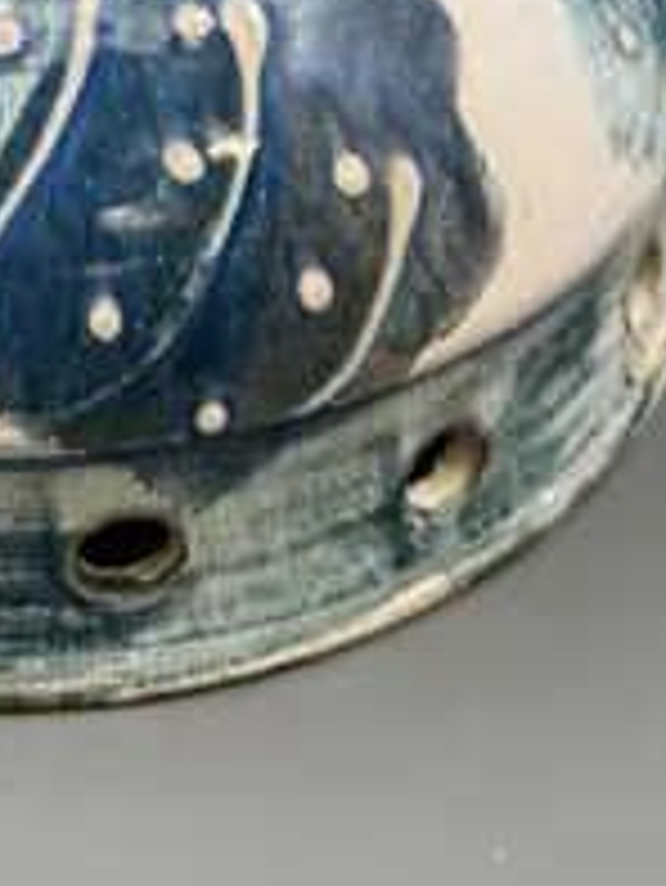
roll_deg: +2.5
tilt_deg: -29.9
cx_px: 18
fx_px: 1871
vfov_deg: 23.5
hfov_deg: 19.7
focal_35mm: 73
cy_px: -265
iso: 64
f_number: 1.78
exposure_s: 1/194
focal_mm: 6.76
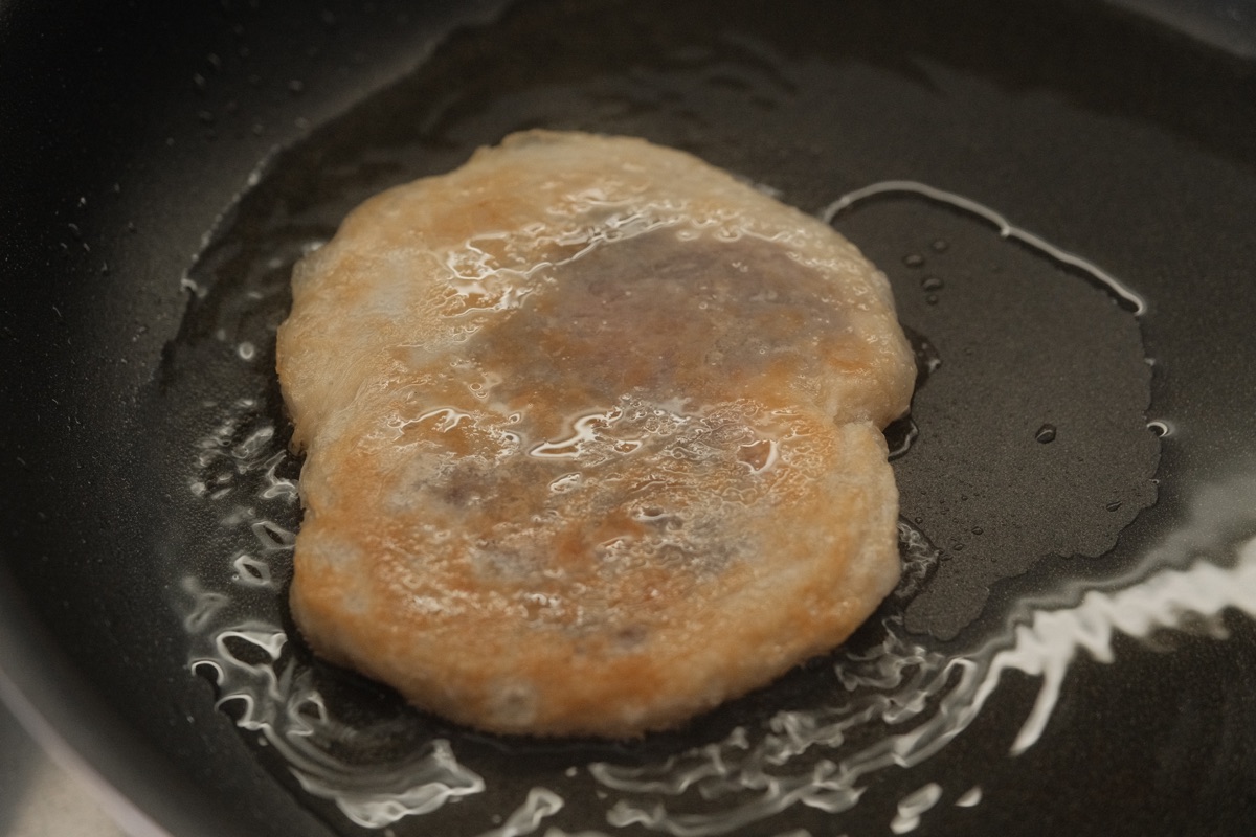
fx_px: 2233
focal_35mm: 64
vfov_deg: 21.2
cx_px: 628
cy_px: 418
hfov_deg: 31.4
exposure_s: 1/160
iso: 1600
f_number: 3.6
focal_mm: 42.4
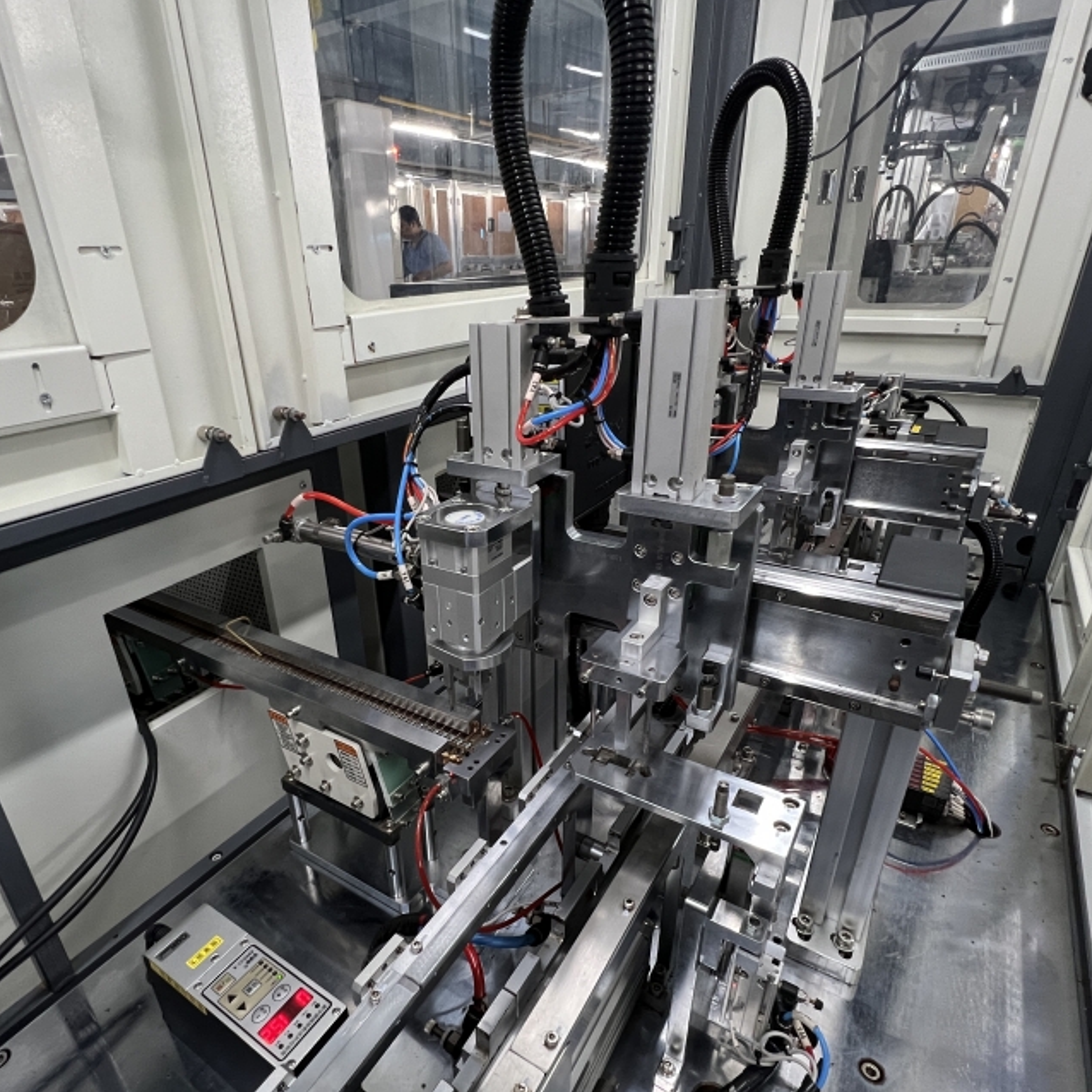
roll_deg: +2.3
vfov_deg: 80.6
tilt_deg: -25.5
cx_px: 488
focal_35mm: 18
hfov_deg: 80.5
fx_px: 642
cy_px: 591
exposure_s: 1/50
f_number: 1.8
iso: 250
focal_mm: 1.57
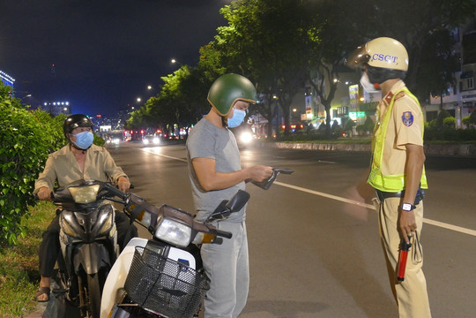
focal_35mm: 49
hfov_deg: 40.3
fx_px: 648
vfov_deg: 27.5
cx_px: 238
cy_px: 159
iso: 1600
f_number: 3.3
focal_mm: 17.83
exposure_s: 1/15
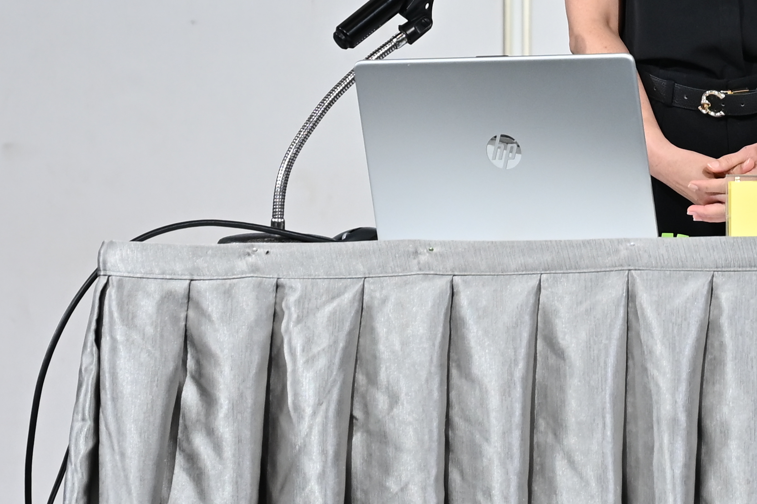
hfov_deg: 8.9
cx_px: 828
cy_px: -312
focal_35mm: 229
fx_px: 4815
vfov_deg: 5.9
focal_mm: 63
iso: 800
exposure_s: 1/200
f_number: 4
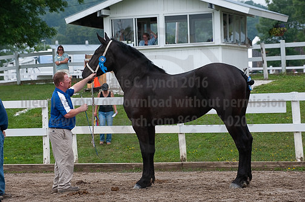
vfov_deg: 8.6
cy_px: 101
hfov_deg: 12.9
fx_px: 1354
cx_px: 152
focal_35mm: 160
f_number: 5.6
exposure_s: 1/1250
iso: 1100
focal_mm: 160
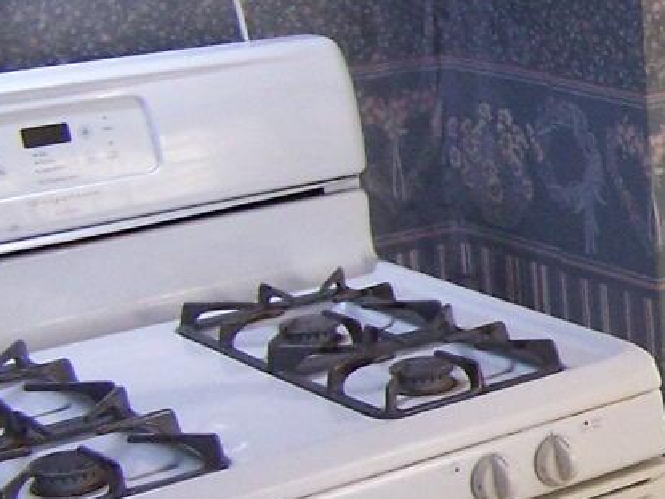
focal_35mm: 142
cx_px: 1120
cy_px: 262
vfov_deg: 10.4
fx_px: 2727
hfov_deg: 12.9
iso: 140
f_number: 2.8
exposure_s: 1/60
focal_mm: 6.3
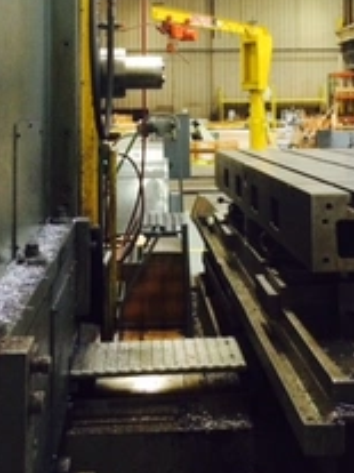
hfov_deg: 26.1
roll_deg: +1.2
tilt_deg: +0.4
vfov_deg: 32.8
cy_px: 59
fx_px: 764
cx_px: 190
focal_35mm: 56
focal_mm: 4.15
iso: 320
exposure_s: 1/30
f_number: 2.2
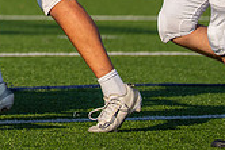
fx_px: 6643
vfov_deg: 1.3
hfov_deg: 1.9
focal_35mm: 1062
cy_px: -145
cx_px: -221
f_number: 2.8
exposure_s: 1/2500
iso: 125
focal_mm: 200
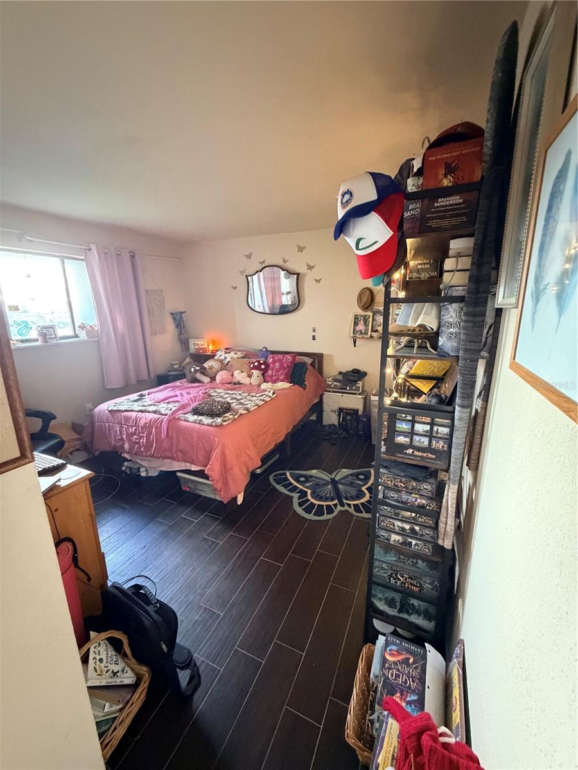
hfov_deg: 85.7
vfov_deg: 102.1
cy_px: 385
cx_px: 289
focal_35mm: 14
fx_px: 312
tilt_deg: -14.2
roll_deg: +0.8
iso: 1000
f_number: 2.2
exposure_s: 1/40
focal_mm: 2.22
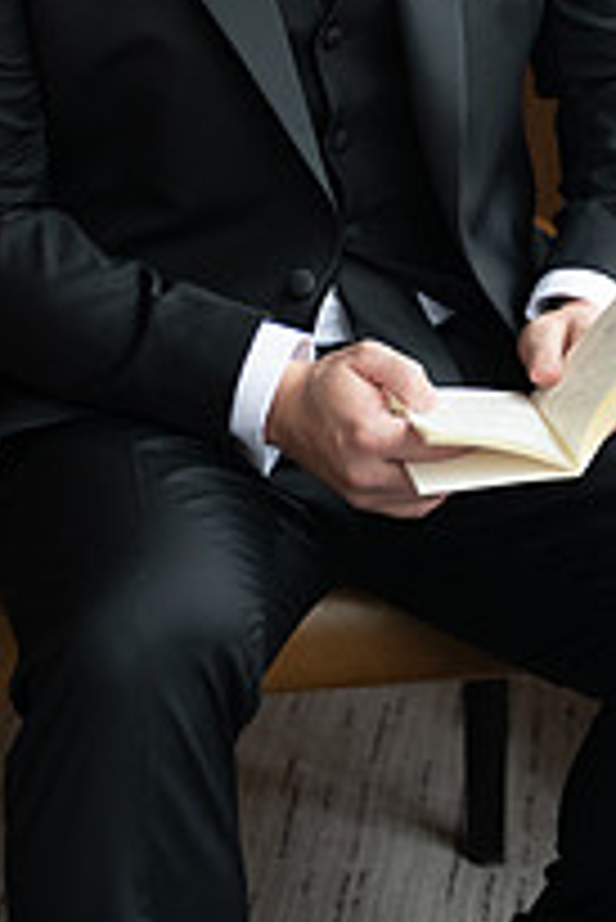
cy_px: -27
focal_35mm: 123
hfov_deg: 11.2
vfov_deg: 16.3
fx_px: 3151
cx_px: 373
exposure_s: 1/100
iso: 1250
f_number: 2.8
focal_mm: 56
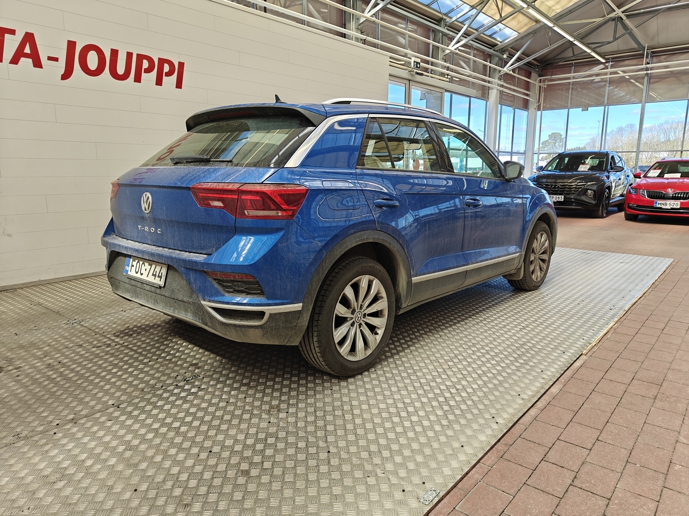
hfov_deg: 71.6
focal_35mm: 24
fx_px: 478
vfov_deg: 56.8
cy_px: 258
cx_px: 344
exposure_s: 1/201
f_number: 1.8
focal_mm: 5.59
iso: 80
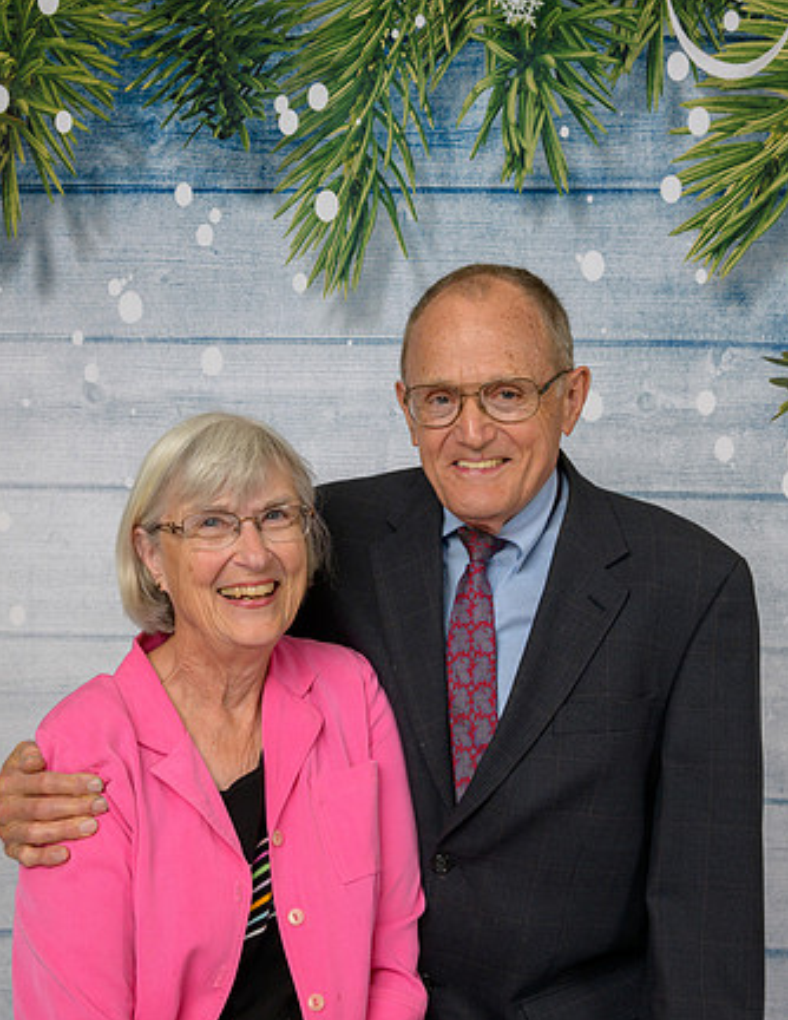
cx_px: 304
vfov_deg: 36.4
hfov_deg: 28.5
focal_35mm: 52
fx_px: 1548
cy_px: 517
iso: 400
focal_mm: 35
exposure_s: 1/125
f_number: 10
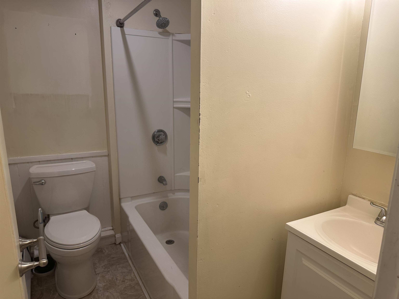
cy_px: 150
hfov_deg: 71.6
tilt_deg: -11.8
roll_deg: -0.4
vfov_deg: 56.8
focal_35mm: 24
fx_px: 277
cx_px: 200
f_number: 1.78
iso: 64
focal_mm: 6.86
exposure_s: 1/120
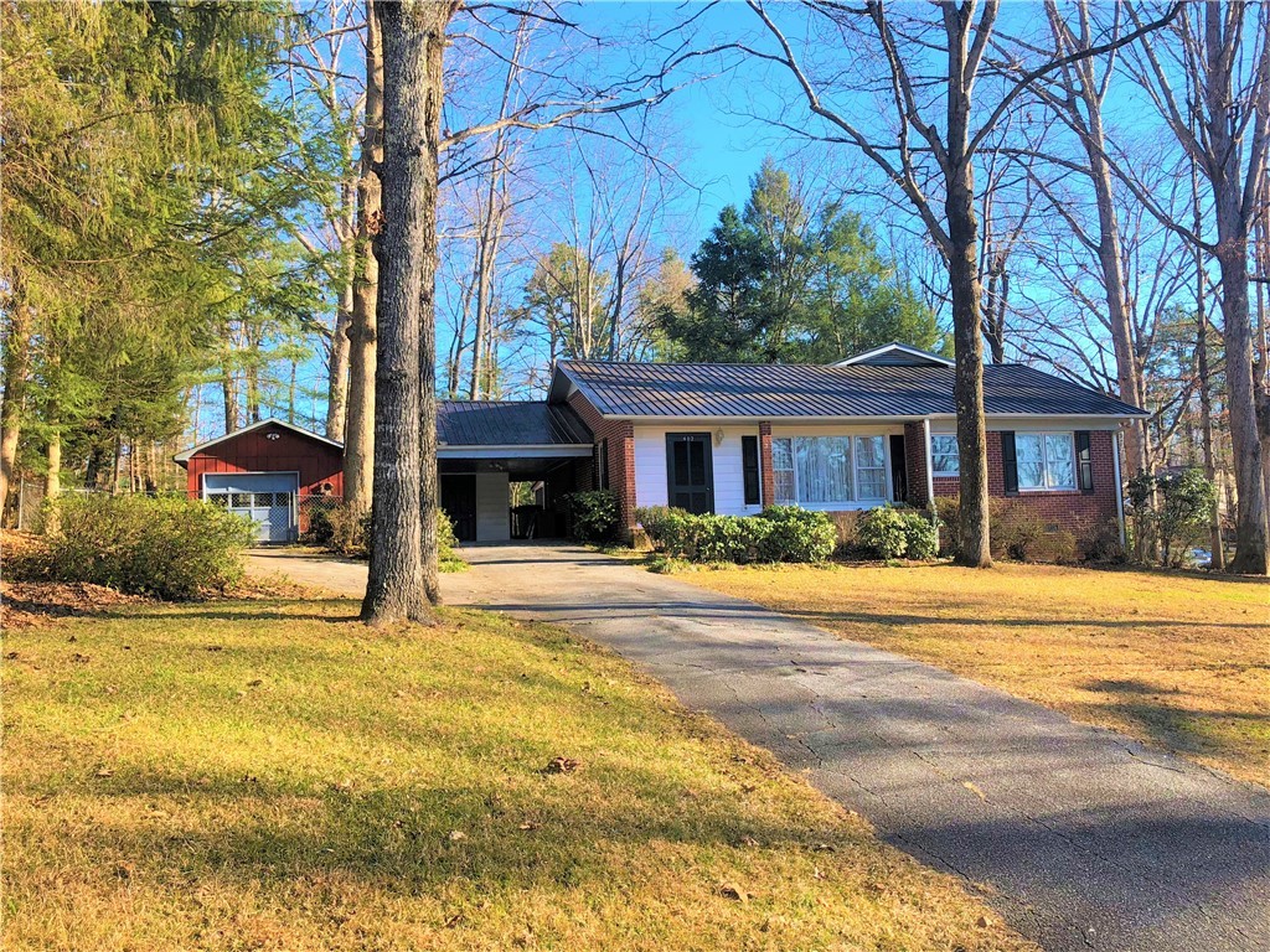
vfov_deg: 48.2
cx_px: 635
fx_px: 1064
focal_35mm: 29
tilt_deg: +6.6
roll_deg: +1.6
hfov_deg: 61.7
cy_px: 476
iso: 20
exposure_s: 1/521
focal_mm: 3.99
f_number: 1.8
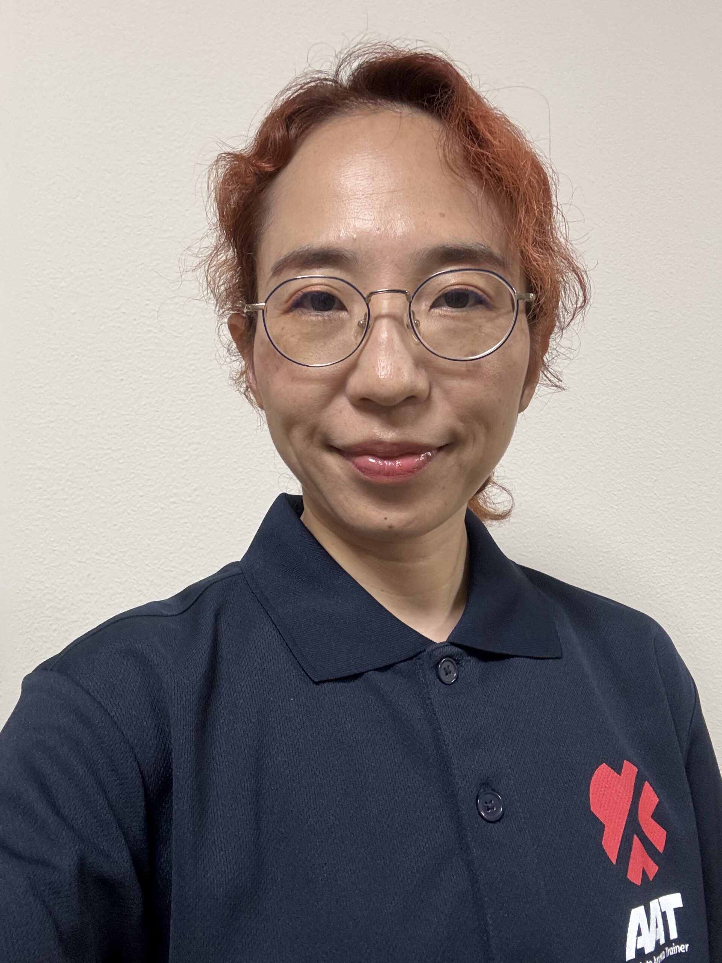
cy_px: 482
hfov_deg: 46.8
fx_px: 834
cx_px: 361
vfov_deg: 60.0
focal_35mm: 30
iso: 250
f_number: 1.9
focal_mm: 2.69
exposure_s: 1/60
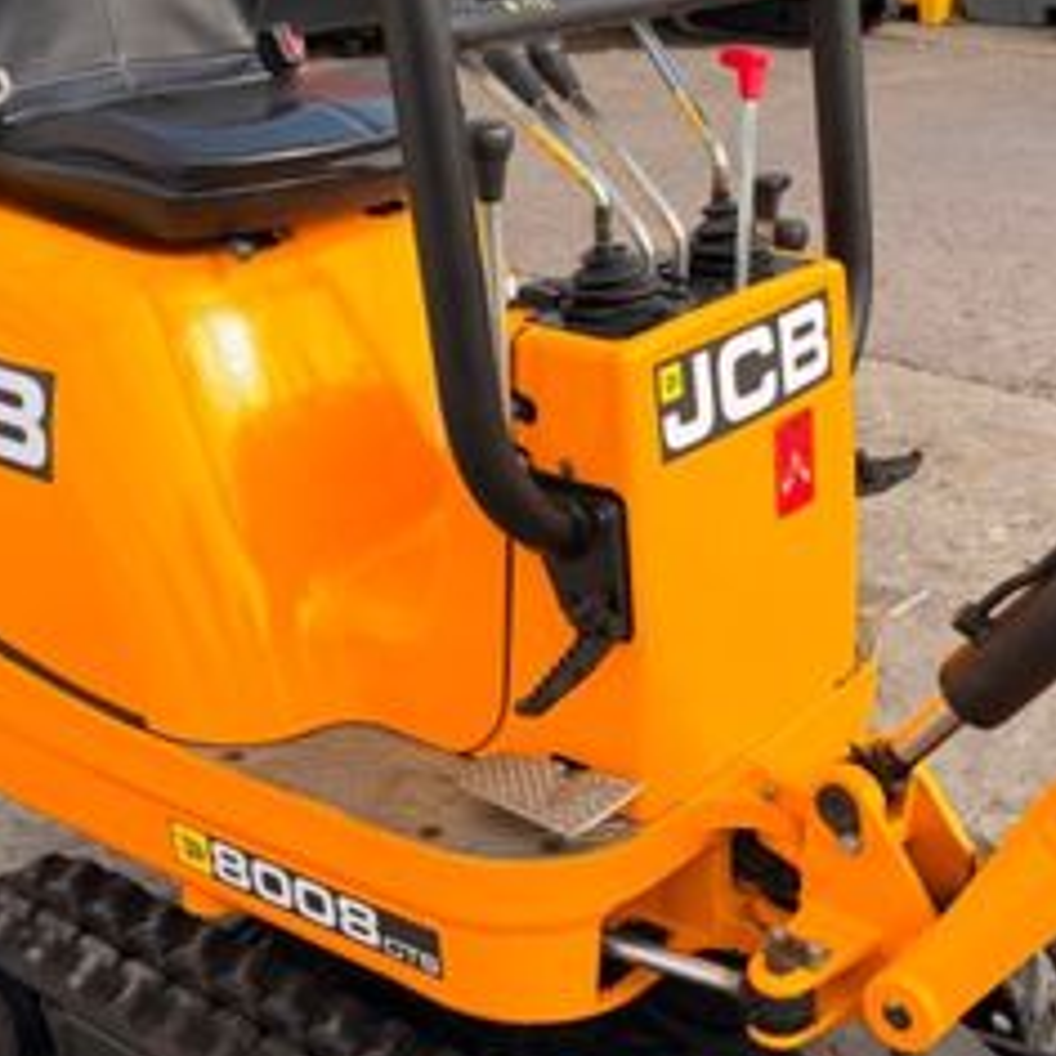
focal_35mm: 54
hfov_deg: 31.4
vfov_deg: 31.6
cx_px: 685
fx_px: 1864
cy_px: 559
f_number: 1.78
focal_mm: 6.76
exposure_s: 1/1949
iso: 80
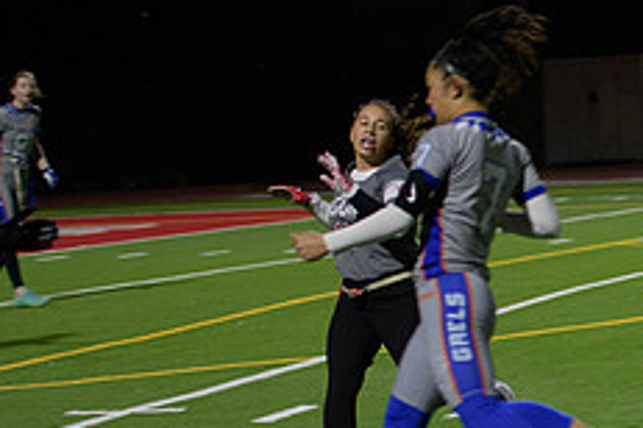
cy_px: 388
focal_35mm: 176
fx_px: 3143
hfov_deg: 11.5
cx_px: 738
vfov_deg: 7.8
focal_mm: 70
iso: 560
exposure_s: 1/200
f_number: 2.8
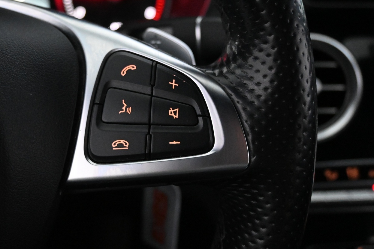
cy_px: 114
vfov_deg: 33.4
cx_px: 153
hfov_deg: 48.2
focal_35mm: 40
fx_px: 415
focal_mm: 20.5
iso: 6400
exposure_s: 1/60
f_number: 3.8
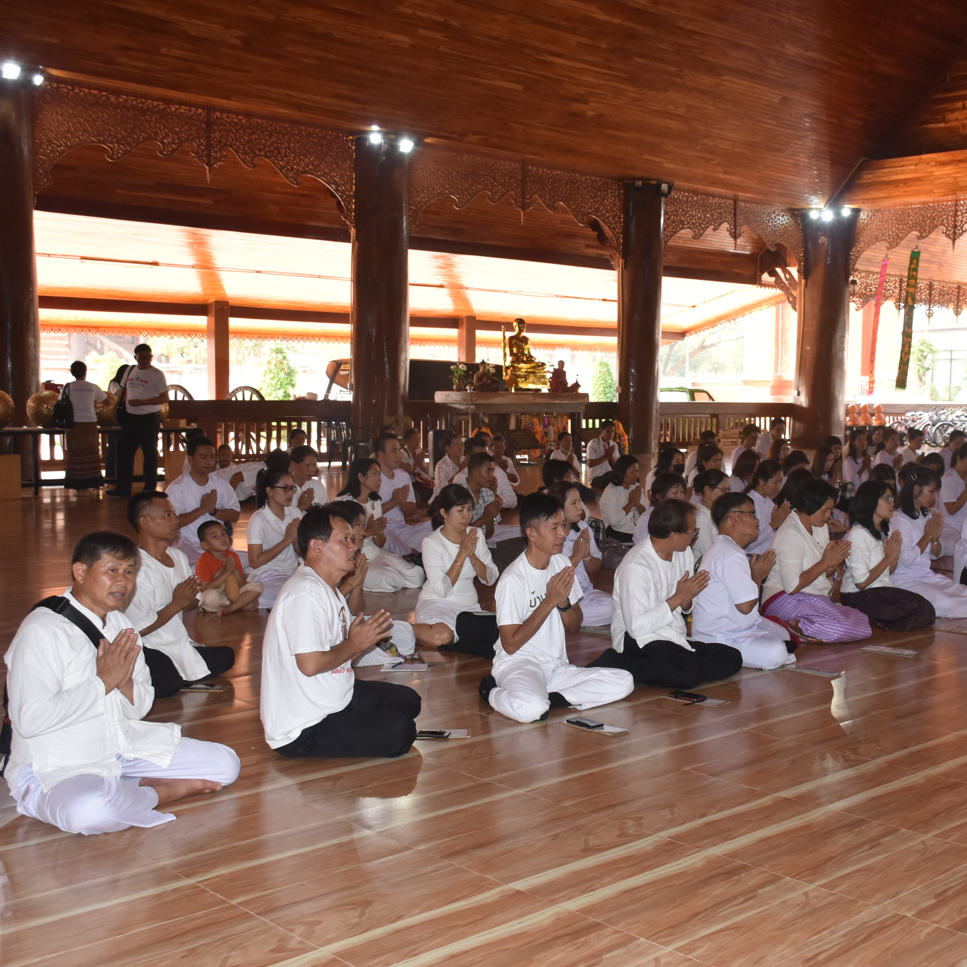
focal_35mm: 43
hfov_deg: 38.7
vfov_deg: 39.2
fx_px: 1359
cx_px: 644
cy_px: 494
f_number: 5.6
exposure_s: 1/125
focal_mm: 22
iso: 720
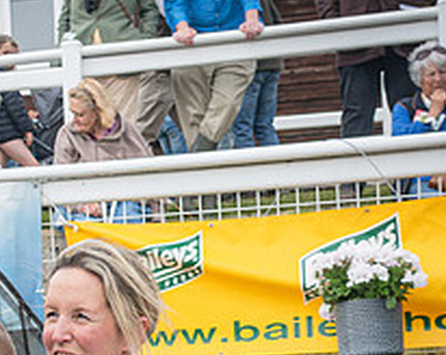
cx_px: -103
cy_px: 418
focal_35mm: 111
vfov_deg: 13.5
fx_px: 1462
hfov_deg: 16.5
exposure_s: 1/400
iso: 400
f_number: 5
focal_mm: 24
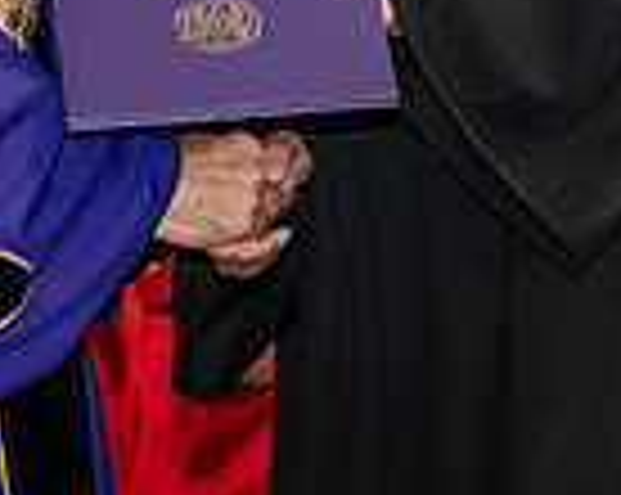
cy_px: -281
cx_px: -72
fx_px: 5084
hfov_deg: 7.0
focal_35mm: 277
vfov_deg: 5.5
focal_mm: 70
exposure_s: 1/200
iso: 2500
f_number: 5
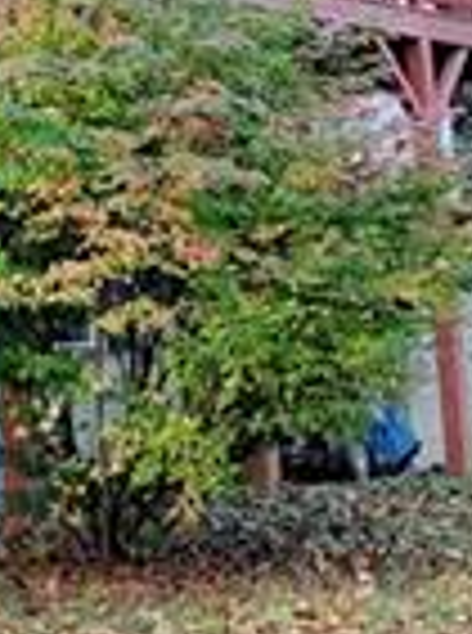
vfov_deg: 13.3
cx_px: 4
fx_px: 2593
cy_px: -243
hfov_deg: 10.3
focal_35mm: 142
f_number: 1.8
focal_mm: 5.4
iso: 80
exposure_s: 1/119
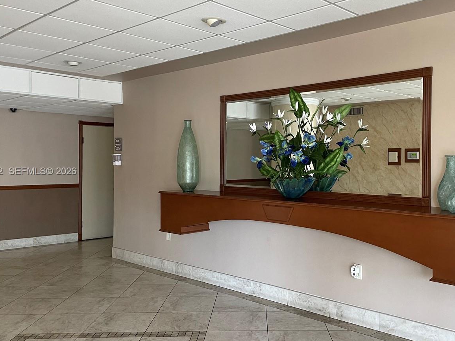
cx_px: 269
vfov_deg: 39.7
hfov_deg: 51.1
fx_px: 473
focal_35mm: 36
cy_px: 172
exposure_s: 1/89
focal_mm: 4.2
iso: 125
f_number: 1.6
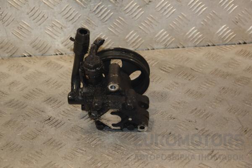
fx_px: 651
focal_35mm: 93
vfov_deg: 14.7
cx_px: 126
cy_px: 84
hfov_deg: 21.9
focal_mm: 62
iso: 800
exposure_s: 1/200
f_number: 5.6
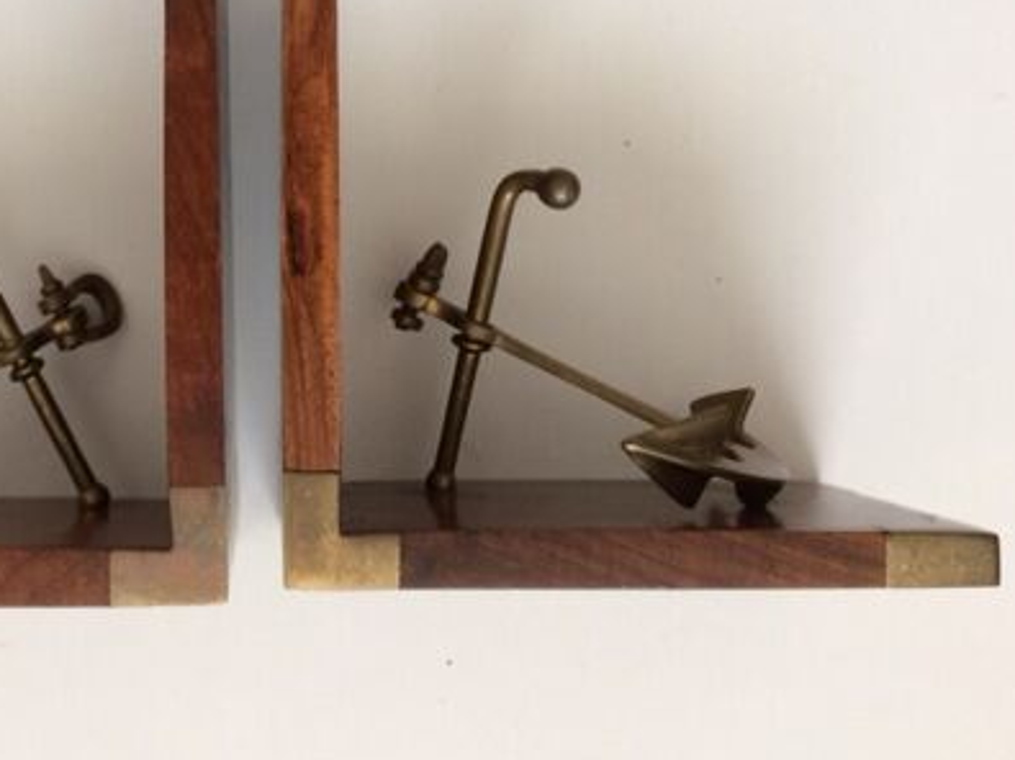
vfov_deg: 30.4
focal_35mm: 47
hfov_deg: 39.5
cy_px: 195
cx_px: 272
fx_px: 1378
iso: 125
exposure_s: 1/33
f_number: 2.2
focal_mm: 4.15
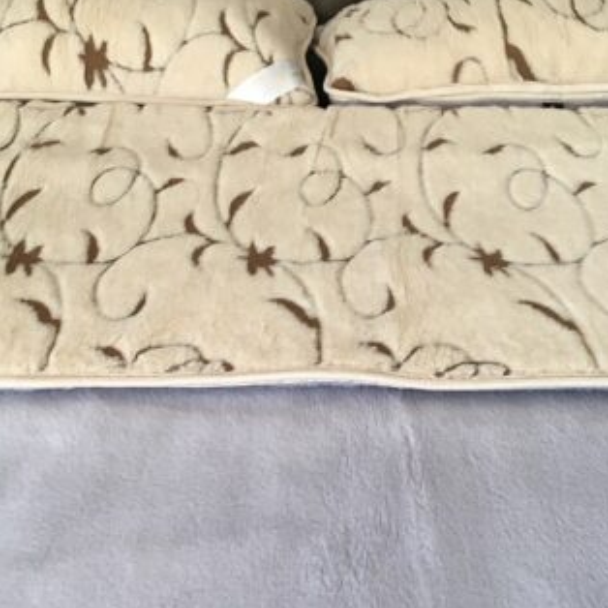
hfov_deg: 34.7
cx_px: 300
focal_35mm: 49
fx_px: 974
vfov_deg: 34.6
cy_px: 335
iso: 64
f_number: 2.2
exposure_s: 1/33
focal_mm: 4.15
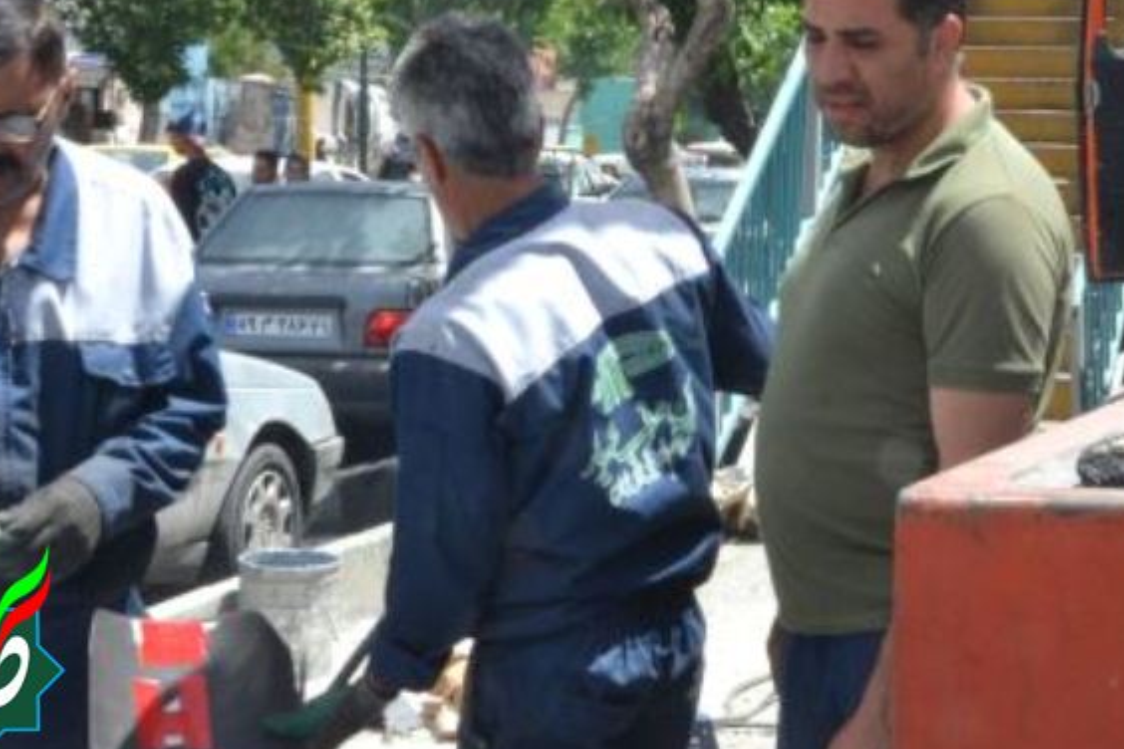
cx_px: 867
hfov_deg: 24.4
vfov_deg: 16.5
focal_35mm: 82
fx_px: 2560
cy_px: 147
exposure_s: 1/50
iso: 800
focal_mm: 30
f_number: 29
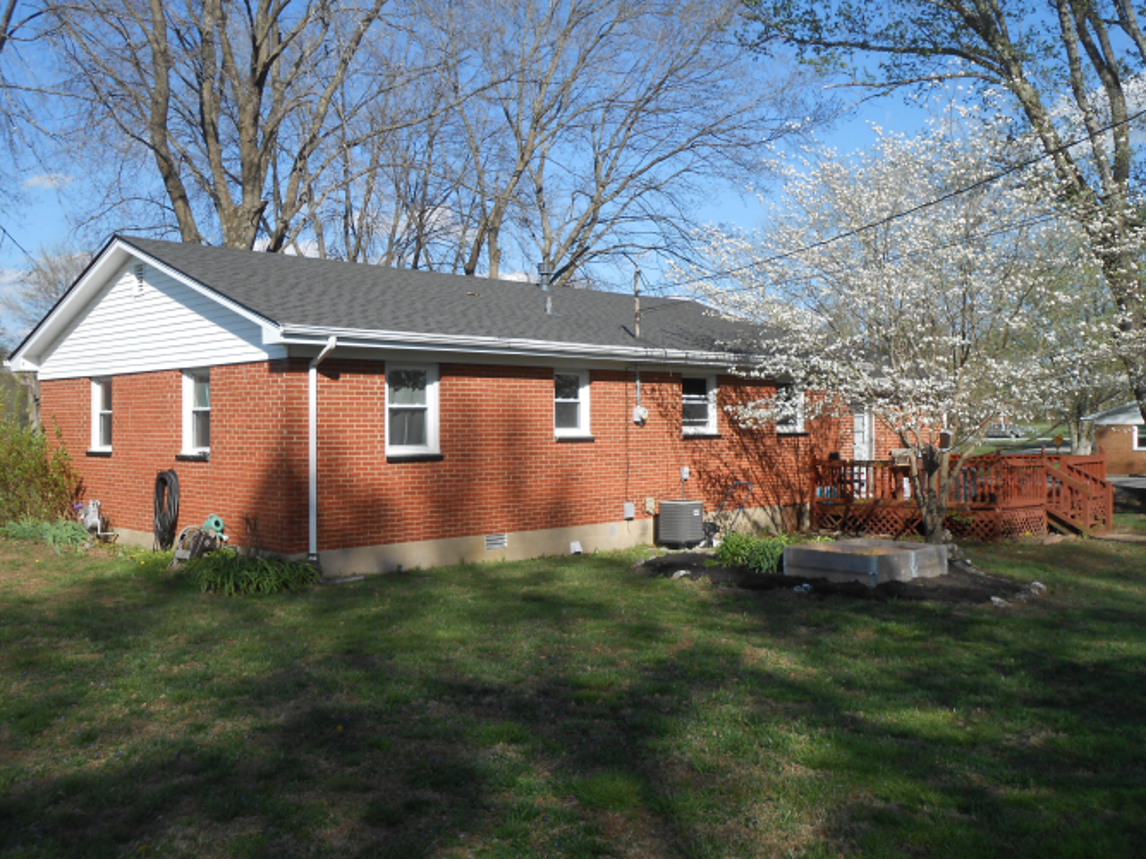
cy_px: 430
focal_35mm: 34
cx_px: 573
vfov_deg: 41.8
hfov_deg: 54.0
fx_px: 1125
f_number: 3.9
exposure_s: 1/640
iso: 80
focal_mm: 6
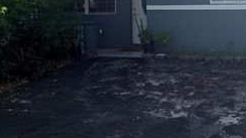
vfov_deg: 20.4
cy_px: 24
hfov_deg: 34.7
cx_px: 205
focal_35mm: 58
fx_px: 378
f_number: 1.6
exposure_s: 1/1239
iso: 64
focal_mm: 5.96
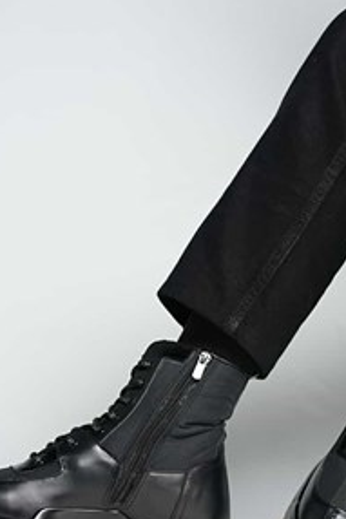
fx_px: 1054
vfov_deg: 27.6
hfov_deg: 18.6
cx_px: 223
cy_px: 345
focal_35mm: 73
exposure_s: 1/160
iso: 1000
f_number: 3.5
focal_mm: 35
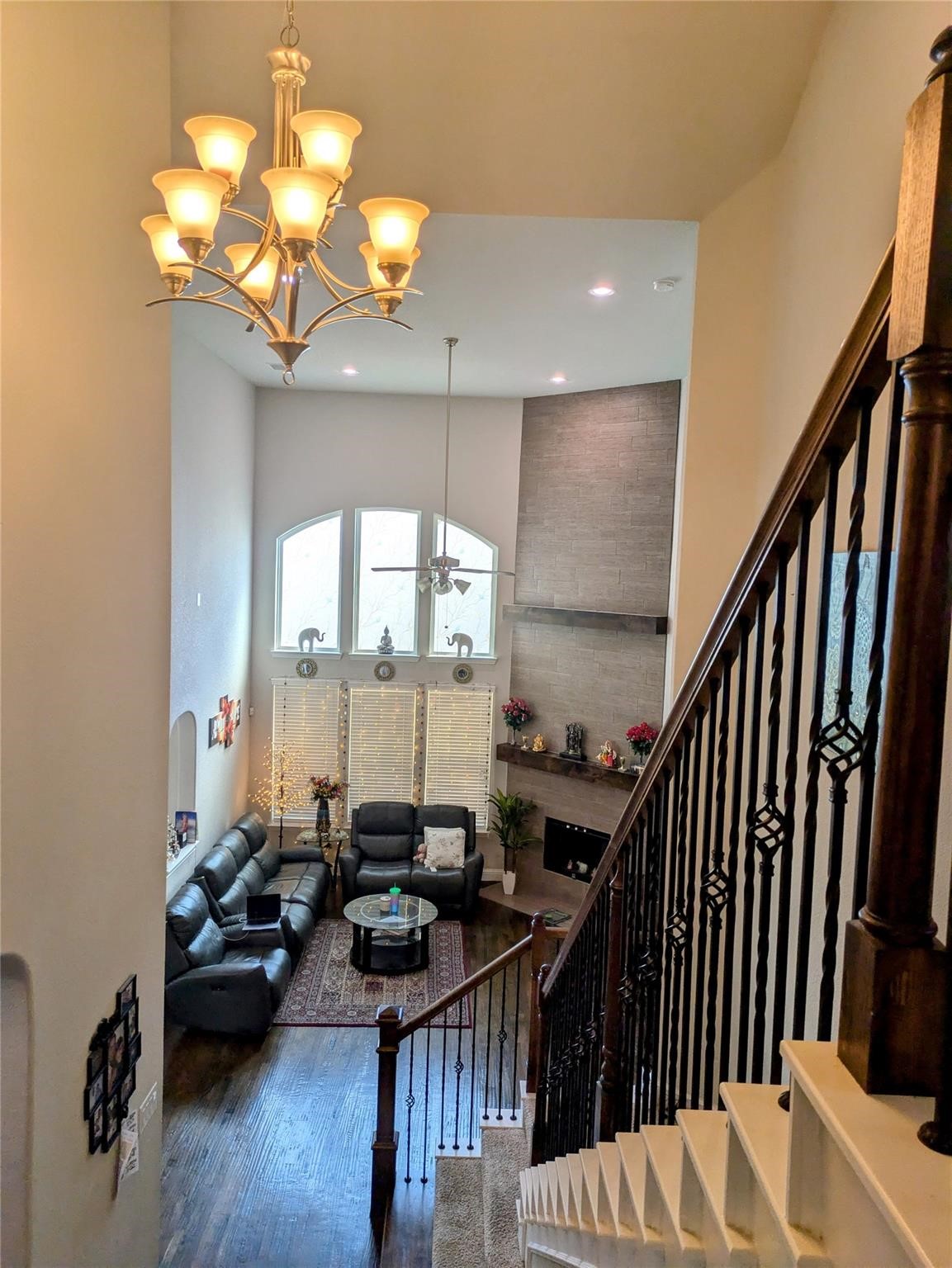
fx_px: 916
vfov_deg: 69.4
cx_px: 476
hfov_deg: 54.9
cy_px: 634
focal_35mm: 25
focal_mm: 5.43
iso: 49
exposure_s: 1/276
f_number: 1.89
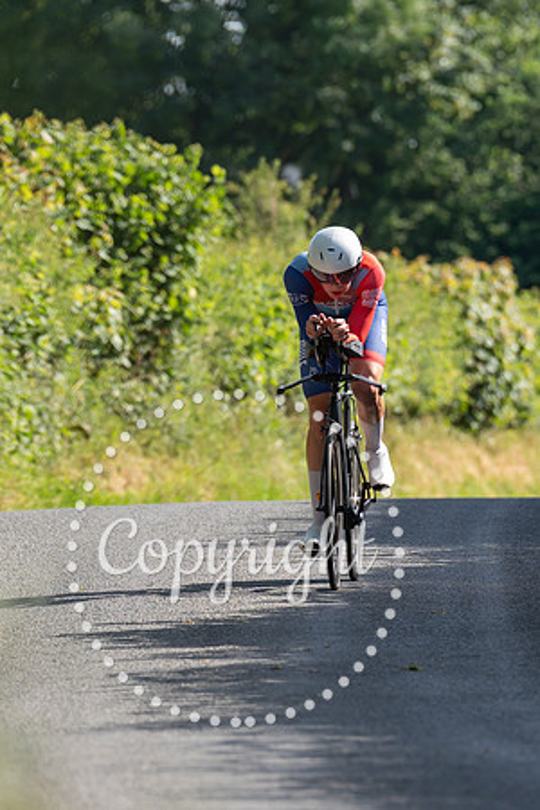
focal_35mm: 465
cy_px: 451
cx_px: 344
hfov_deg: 3.0
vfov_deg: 4.4
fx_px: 10457
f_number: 3.5
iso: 160
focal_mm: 200
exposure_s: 1/1000
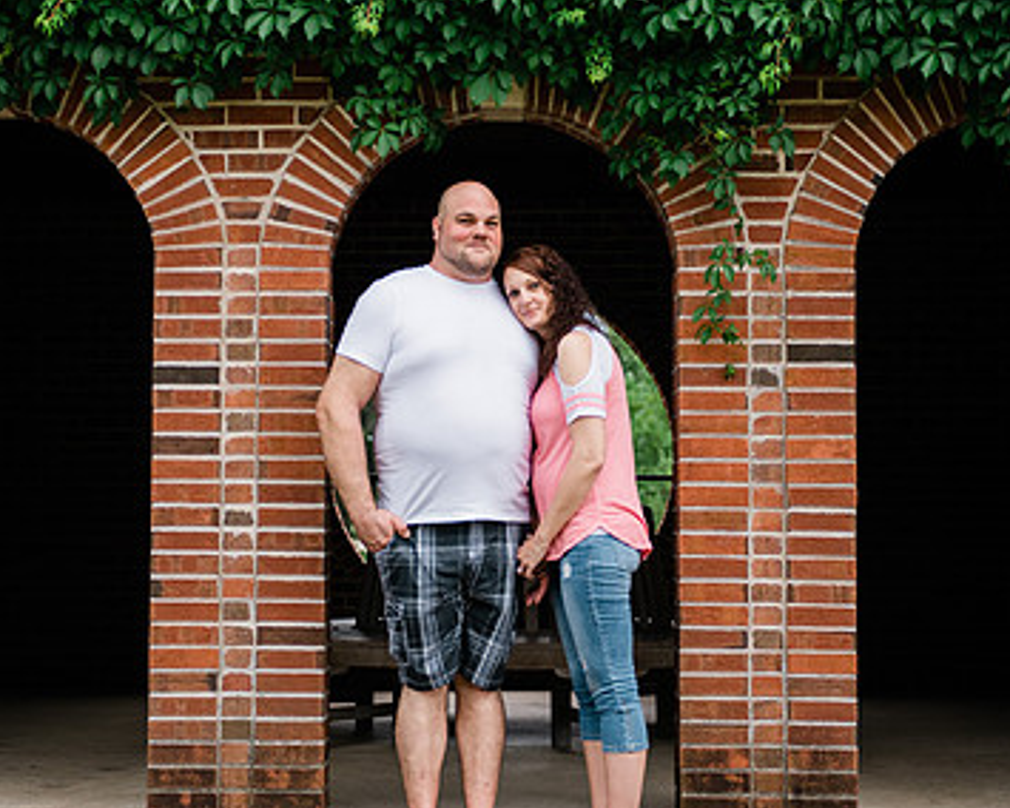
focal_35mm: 86
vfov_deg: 17.9
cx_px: 458
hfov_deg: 22.2
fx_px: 2571
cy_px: 377
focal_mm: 56
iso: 200
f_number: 2.8
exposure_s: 1/160
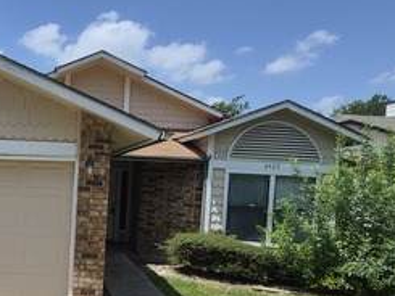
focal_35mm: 34
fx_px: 388
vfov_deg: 41.5
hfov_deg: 49.1
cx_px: 52
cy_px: 187
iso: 40
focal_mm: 1.74
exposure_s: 1/2496
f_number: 2.2
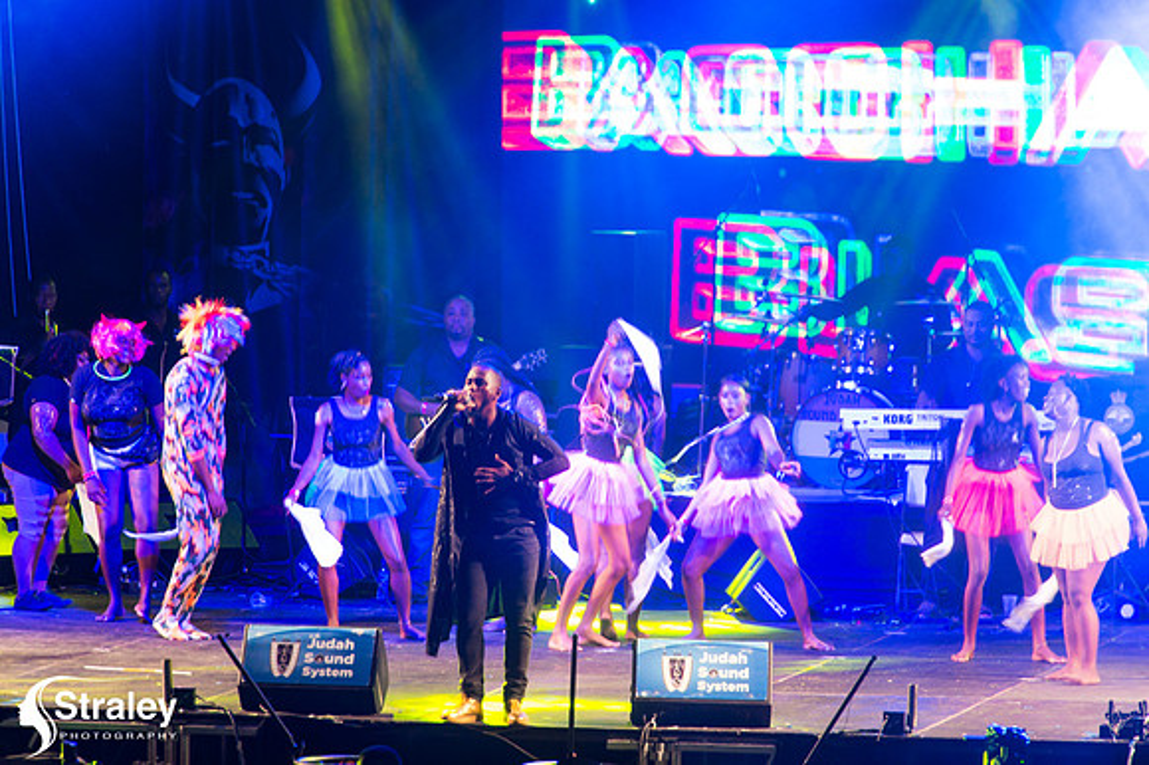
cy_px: 382
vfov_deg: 4.0
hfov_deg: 6.1
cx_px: 574
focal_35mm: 340
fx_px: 10845
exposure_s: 1/60
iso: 2500
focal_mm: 340
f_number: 5.6
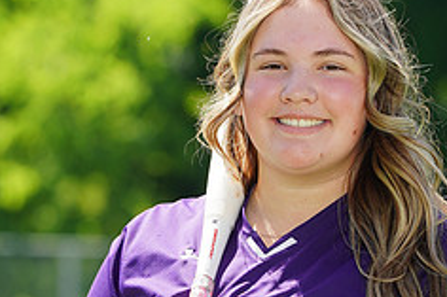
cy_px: 369
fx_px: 8512
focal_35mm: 686
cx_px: 290
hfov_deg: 3.0
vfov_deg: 2.0
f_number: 9
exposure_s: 1/200
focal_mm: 279
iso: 200
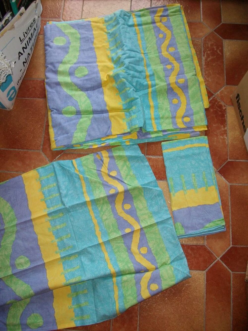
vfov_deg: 56.8
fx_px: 306
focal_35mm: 32
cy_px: 166
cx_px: 124
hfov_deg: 44.2
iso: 125
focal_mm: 5.7
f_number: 2.9
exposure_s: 1/40
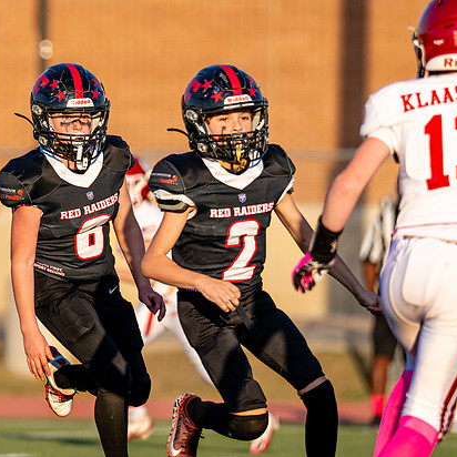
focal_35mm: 513
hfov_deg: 3.4
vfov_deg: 3.4
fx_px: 7662
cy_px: 198
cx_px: -31
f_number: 2.8
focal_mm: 200
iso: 100
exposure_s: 1/1600
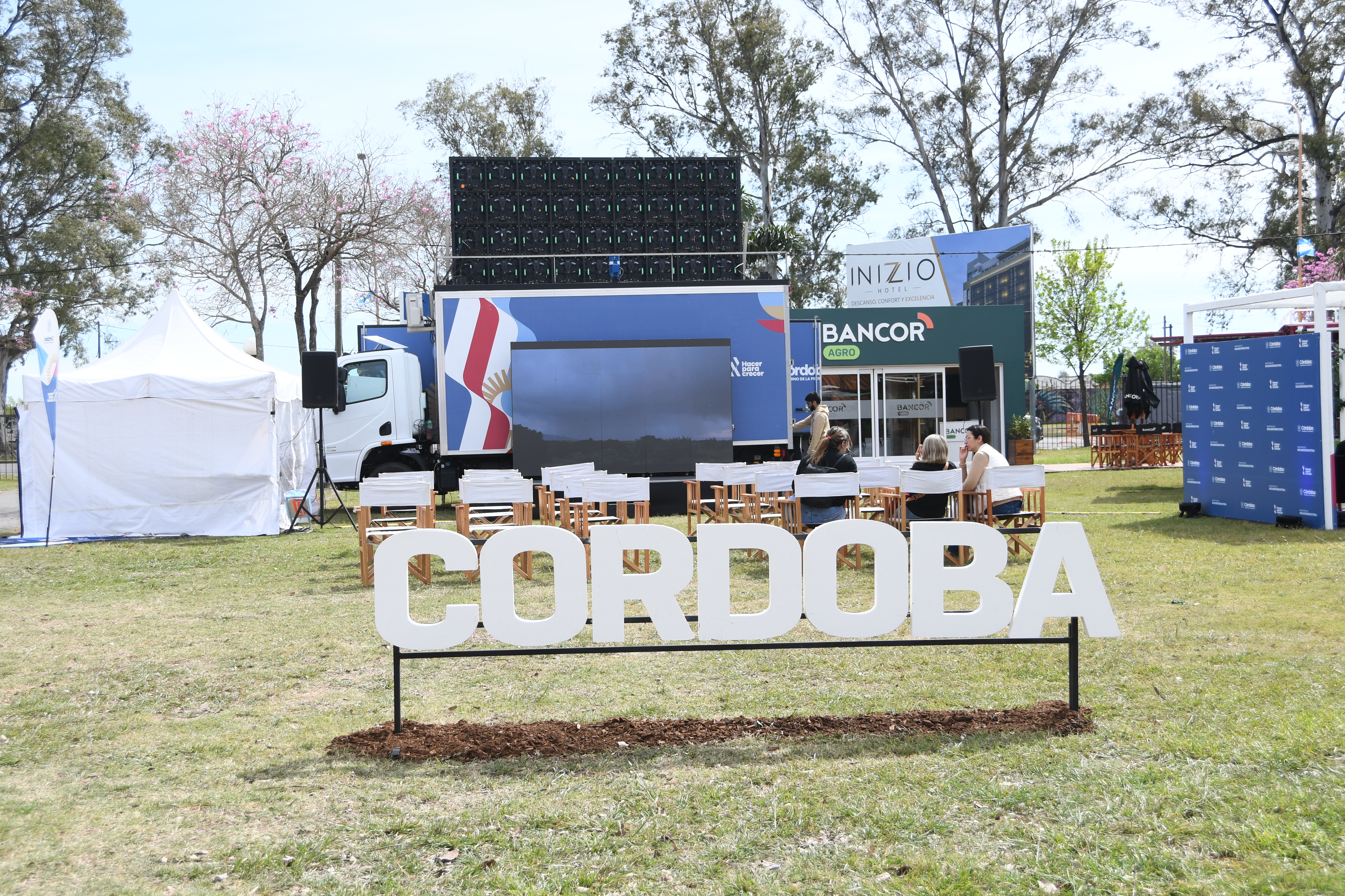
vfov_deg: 31.2
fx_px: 1606
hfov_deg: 45.4
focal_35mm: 43
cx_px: 672
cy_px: 448
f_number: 5
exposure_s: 1/1250
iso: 250
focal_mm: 29
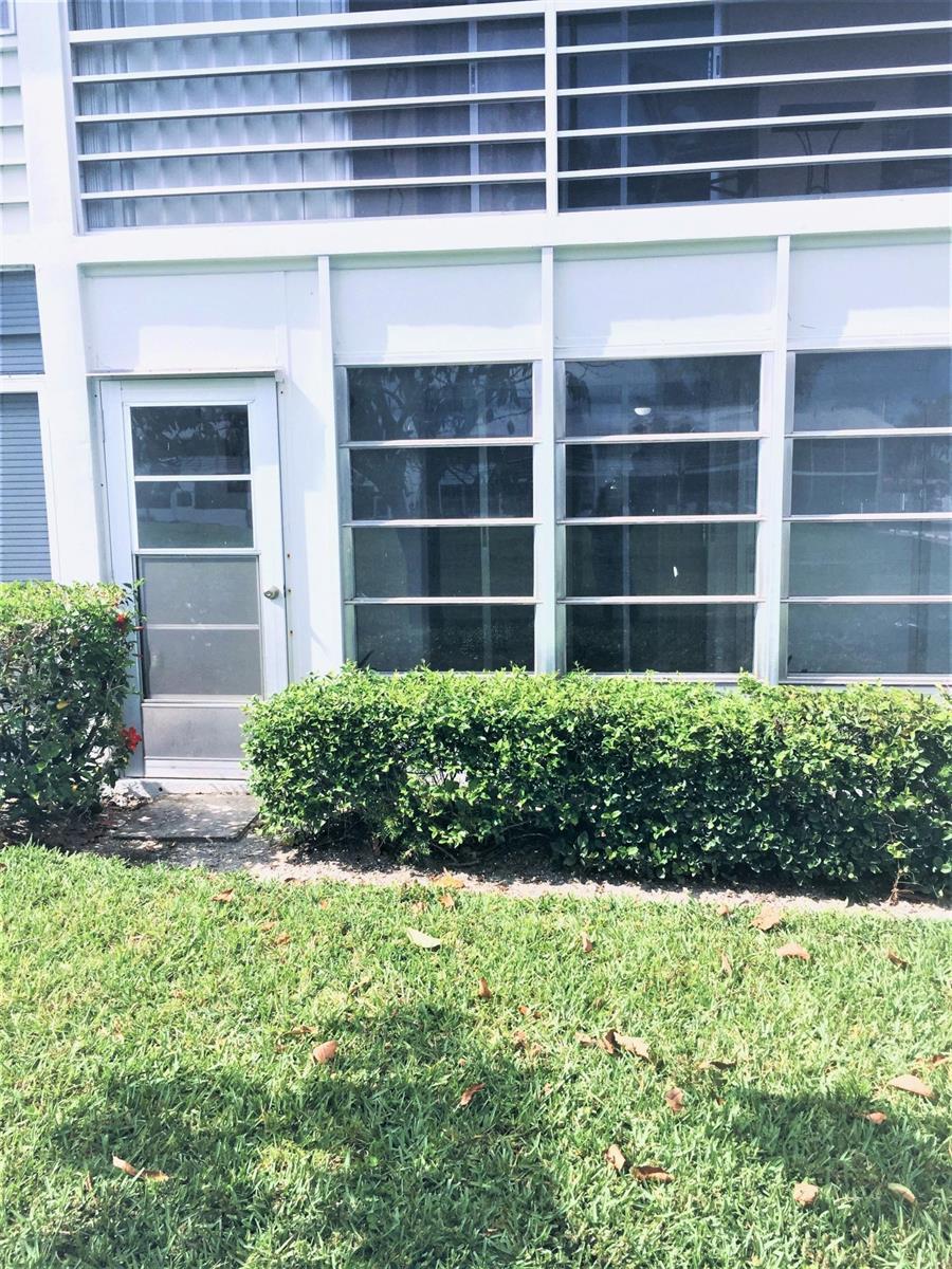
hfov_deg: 48.2
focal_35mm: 29
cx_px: 476
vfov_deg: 61.7
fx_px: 1063
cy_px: 634
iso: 32
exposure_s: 1/1582
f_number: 2.2
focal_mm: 4.15
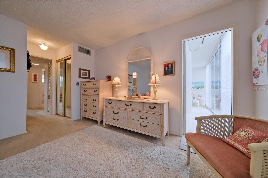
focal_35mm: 12
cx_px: 134
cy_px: 89
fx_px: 89
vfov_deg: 90.0
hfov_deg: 112.6
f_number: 2.8
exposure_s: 1/320
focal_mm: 8
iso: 640
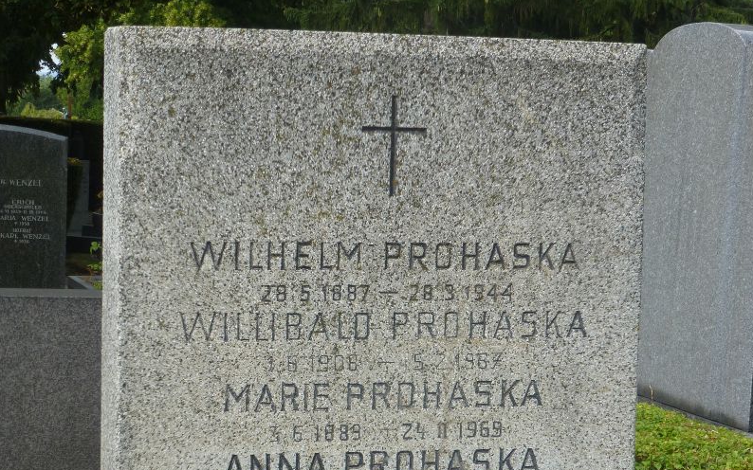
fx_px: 1929
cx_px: 377
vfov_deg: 13.9
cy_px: 337
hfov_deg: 22.1
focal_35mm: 94
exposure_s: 1/250
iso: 100
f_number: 4.9
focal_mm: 11.7
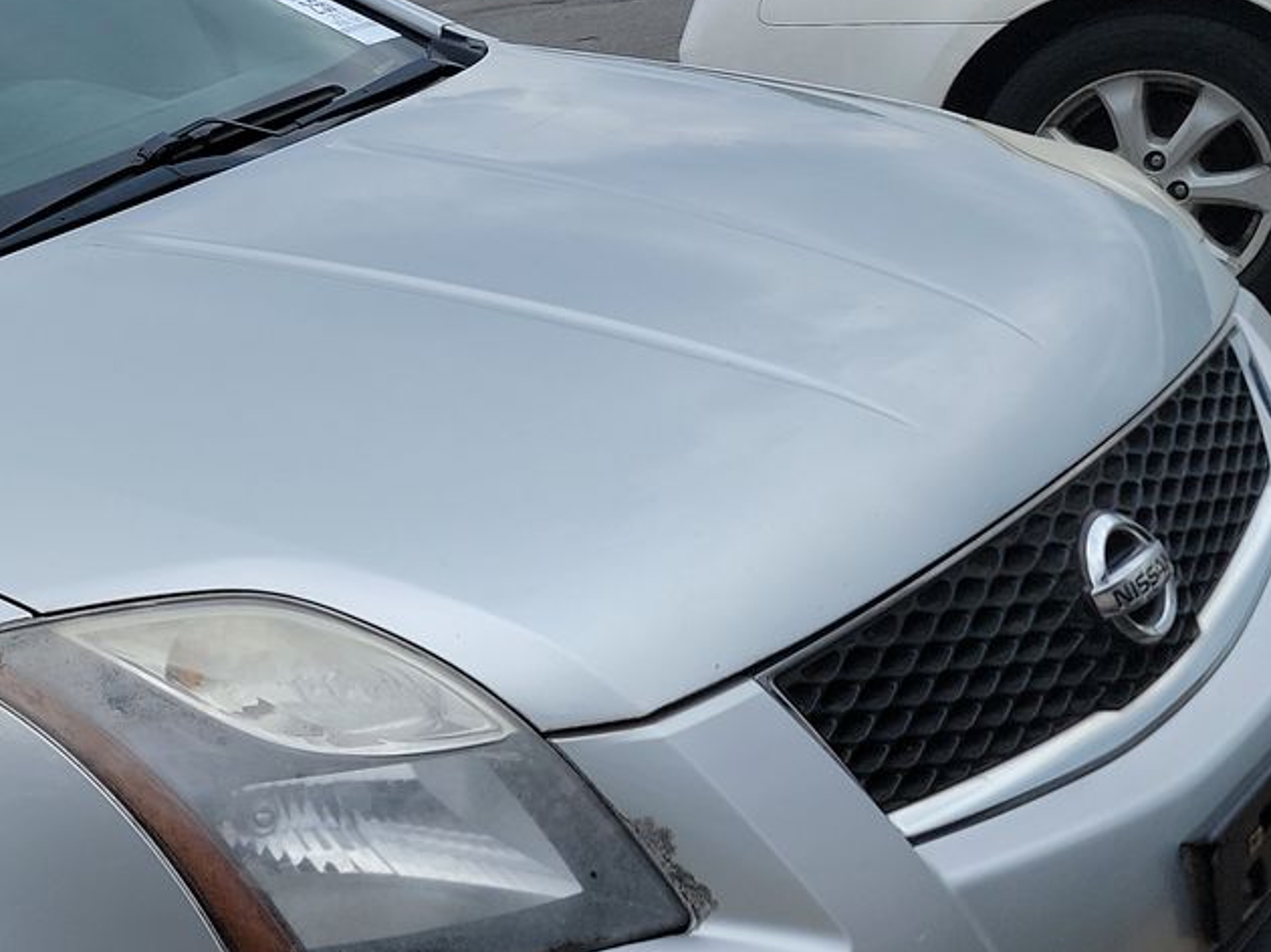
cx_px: -48
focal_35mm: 61
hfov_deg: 29.3
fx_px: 2239
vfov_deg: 23.9
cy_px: 631
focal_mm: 6.7
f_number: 1.8
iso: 50
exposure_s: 1/701
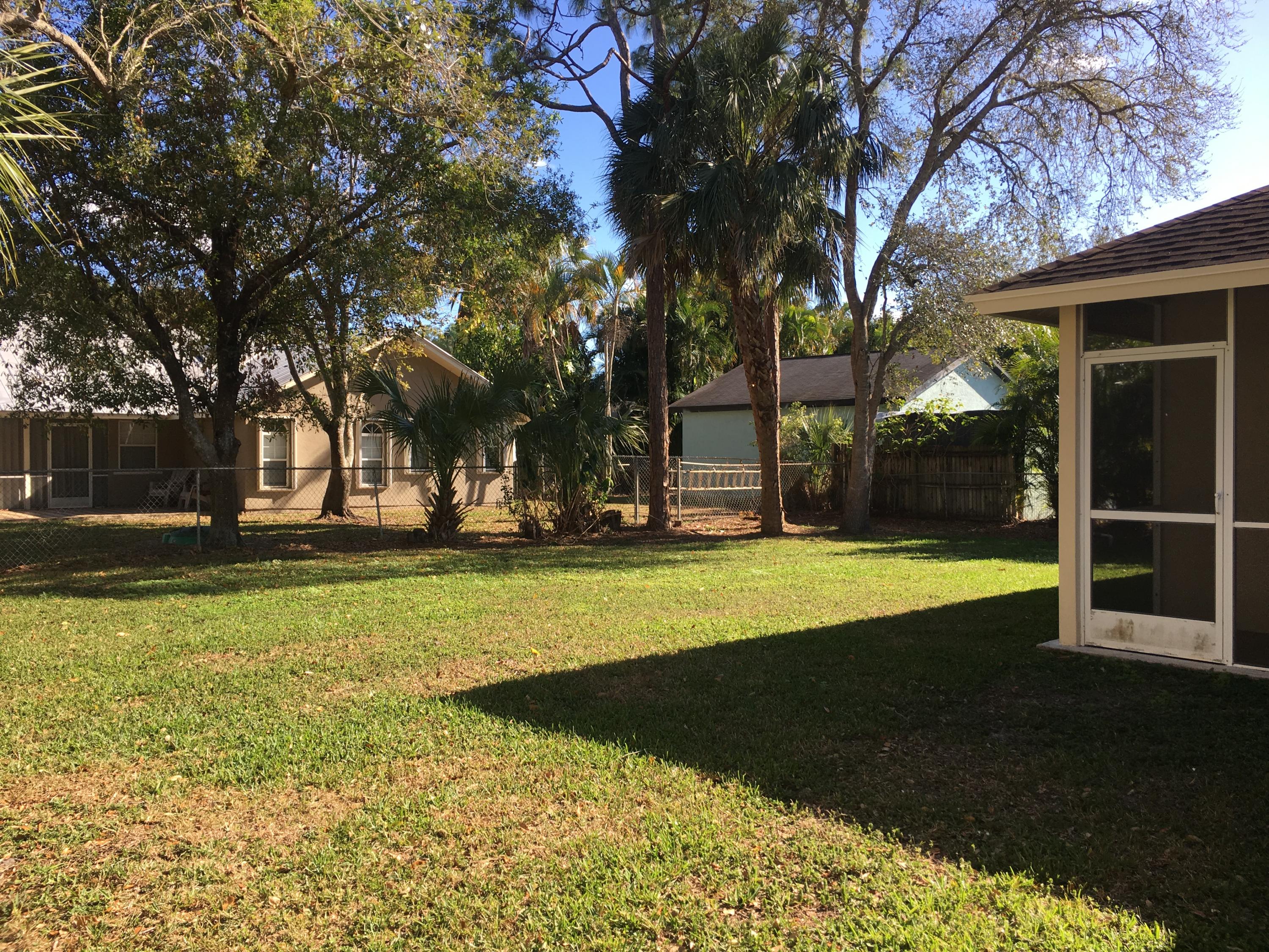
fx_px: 1063
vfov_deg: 48.2
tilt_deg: -2.0
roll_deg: +0.2
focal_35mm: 29
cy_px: 476
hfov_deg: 61.7
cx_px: 634
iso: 25
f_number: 2.2
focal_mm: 4.15
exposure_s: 1/523
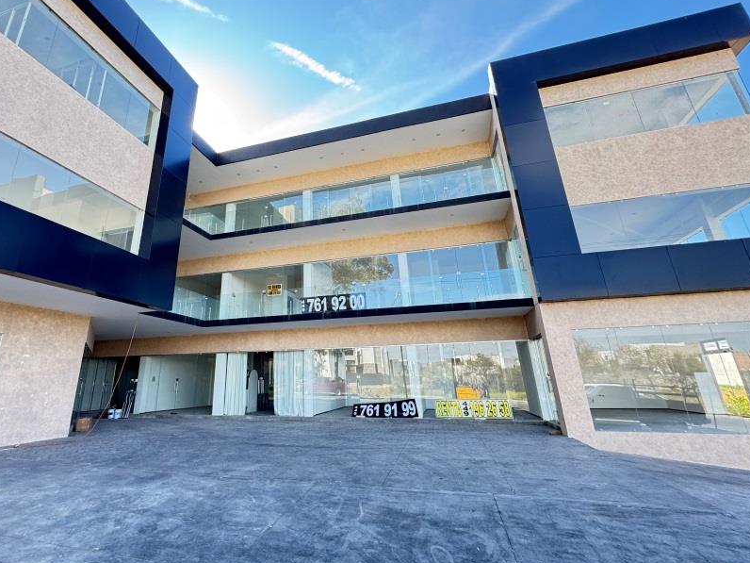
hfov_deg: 87.0
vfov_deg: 71.2
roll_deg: +1.5
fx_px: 390
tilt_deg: +20.5
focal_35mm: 18
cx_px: 311
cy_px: 242
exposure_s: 1/103
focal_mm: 2.22
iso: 40
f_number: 2.2
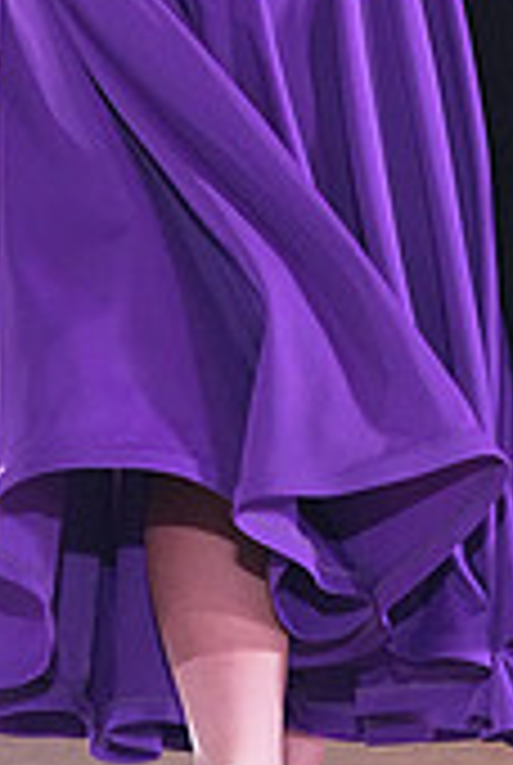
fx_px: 11090
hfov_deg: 2.6
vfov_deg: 3.9
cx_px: 601
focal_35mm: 521
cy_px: -346
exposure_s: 1/400
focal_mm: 153
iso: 8000
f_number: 5.6
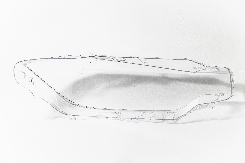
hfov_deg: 24.8
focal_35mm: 82
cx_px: 122
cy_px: 82
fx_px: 558
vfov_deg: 16.7
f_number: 7.1
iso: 100
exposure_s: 1/100
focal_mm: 82
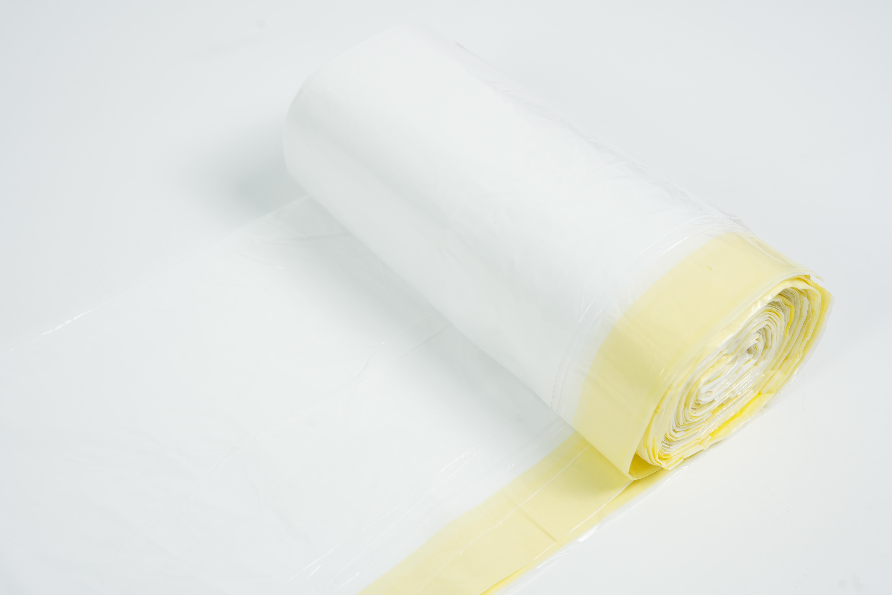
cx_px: 446
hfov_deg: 32.4
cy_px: 298
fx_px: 1536
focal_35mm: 62
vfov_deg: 21.9
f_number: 8
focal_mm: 62
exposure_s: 1/320
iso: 1600
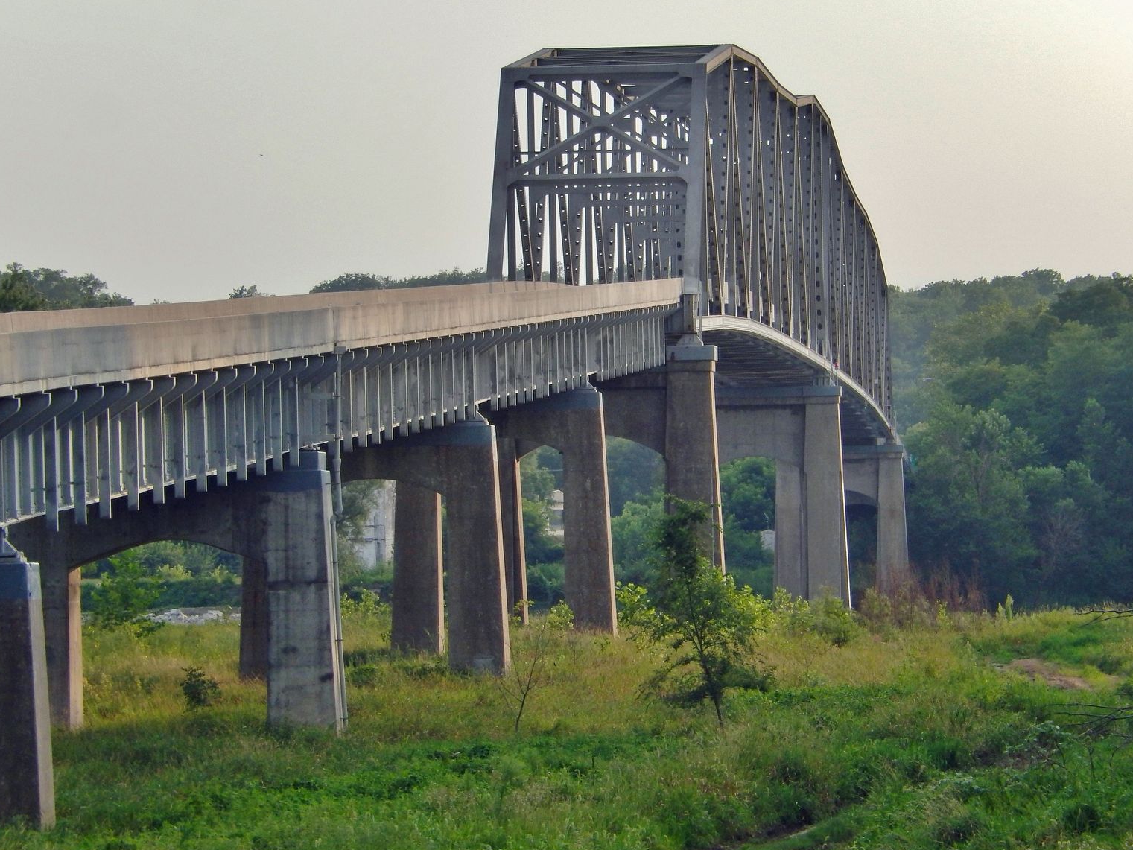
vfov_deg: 7.4
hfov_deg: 9.9
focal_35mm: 200
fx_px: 6547
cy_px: 378
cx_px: 580
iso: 125
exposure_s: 1/400
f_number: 5.7
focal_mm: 30.3
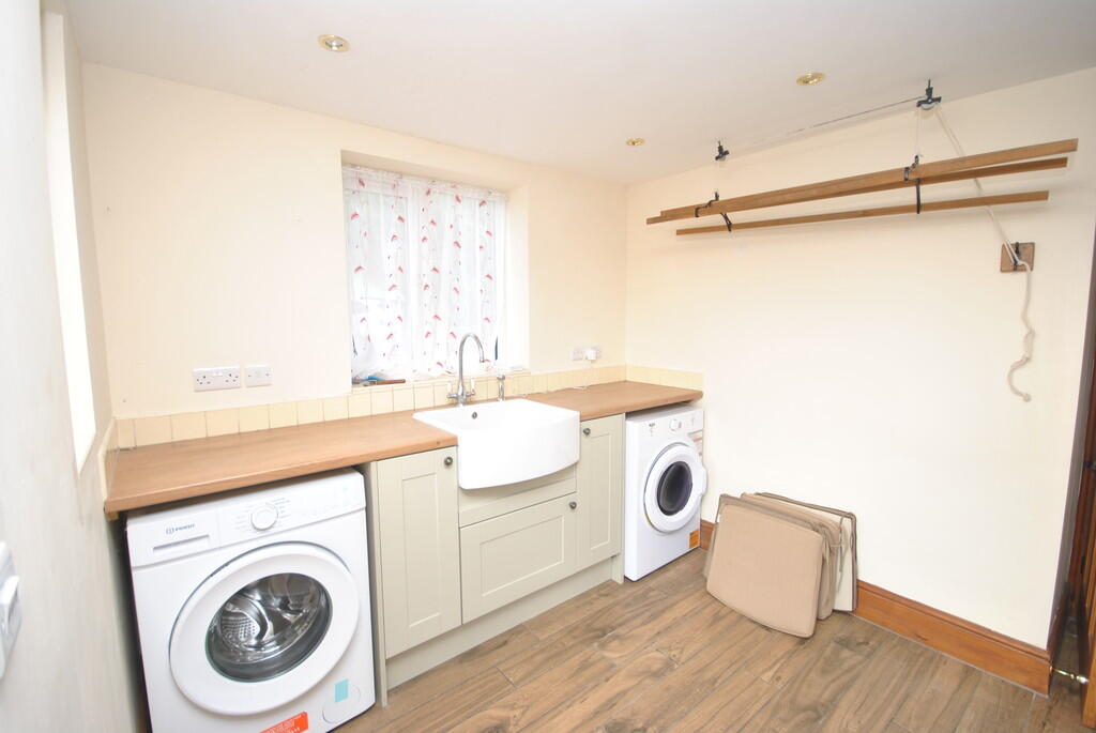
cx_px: 548
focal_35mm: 15
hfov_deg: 100.3
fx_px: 457
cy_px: 366
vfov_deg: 77.5
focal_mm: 10
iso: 200
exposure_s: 1/100
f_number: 5
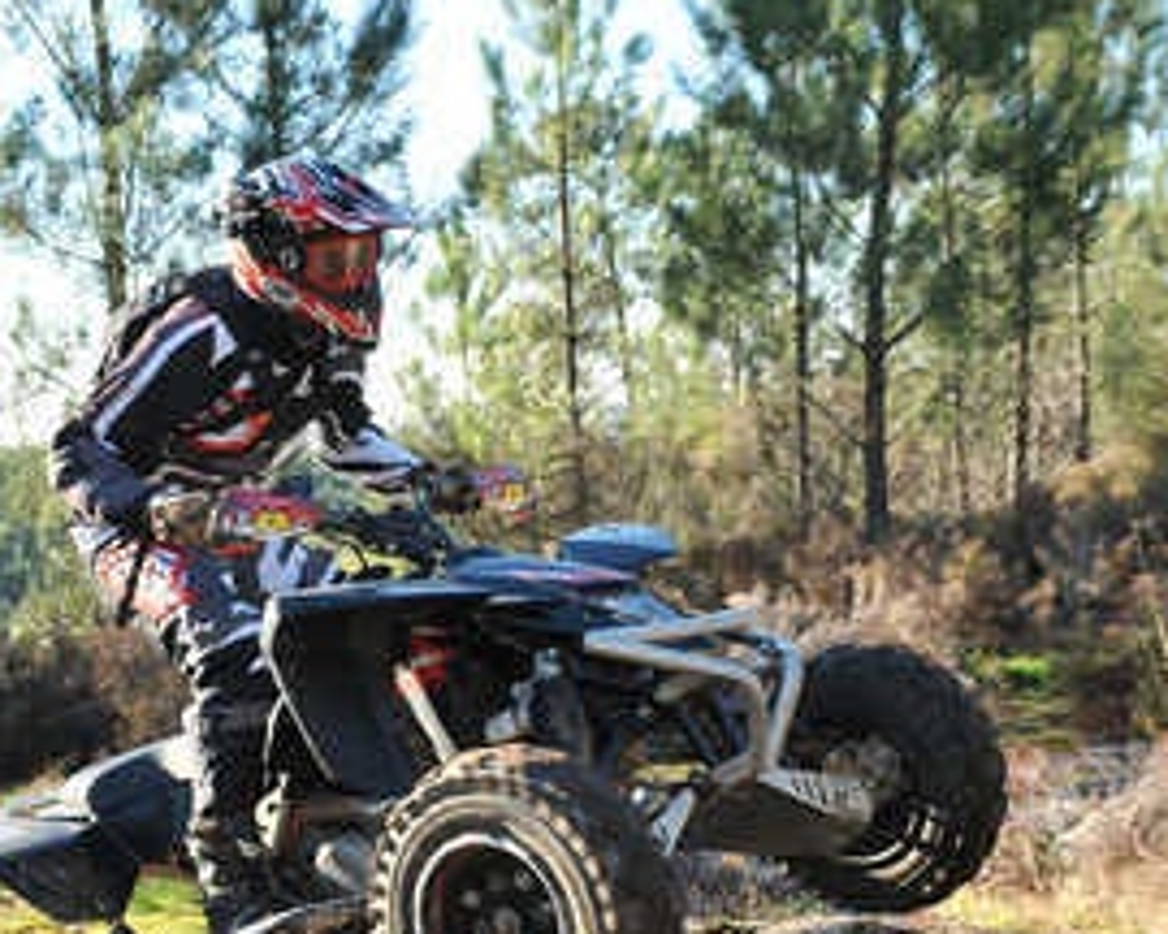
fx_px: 2593
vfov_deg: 20.4
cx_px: 554
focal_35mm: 75
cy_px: 603
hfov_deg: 25.4
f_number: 5.6
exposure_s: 1/400
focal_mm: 32
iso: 400
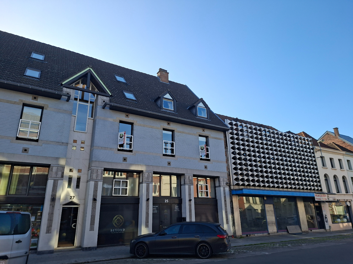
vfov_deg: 58.9
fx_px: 235
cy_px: 132
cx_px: 176
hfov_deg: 73.9
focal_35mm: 23
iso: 50
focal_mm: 5.54
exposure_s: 1/940
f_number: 1.8
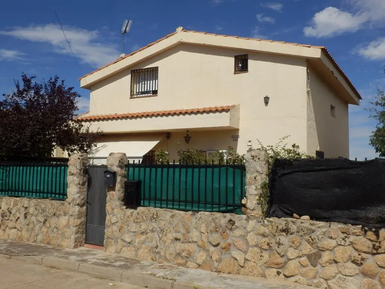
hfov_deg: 44.8
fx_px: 467
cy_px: 144
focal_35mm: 42
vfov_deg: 34.3
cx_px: 192
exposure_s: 1/250
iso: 80
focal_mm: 7.4
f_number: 10.3
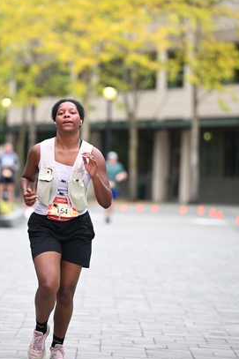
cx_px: 83
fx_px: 1953
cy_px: 148
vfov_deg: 10.5
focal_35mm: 196
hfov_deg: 7.0
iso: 640
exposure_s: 1/1600
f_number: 2.8
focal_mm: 145
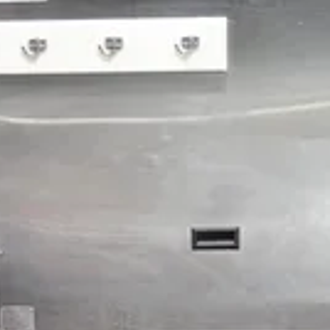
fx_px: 1014
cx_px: 211
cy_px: 372
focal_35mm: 94
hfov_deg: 18.5
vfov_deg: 17.8
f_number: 3.5
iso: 1250
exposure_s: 1/40
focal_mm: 13.84
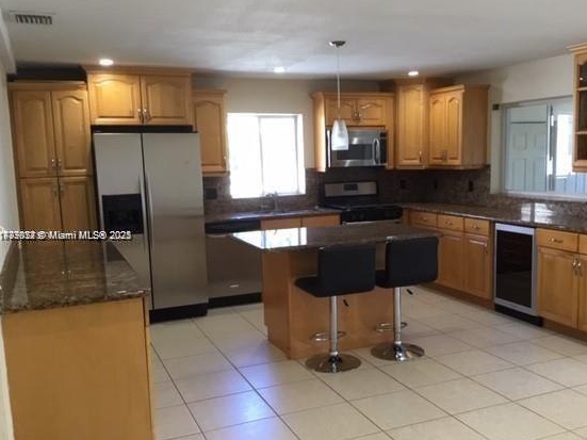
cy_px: 237
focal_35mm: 36
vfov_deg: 39.6
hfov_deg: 51.3
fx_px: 610
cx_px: 325
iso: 64
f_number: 2.4
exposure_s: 1/30
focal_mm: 3.3
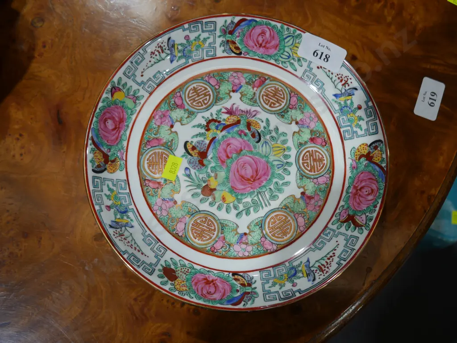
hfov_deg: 59.9
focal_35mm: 30
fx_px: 396
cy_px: 172
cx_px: 228
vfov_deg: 46.8
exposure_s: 1/100
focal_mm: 15
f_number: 3.6
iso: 200
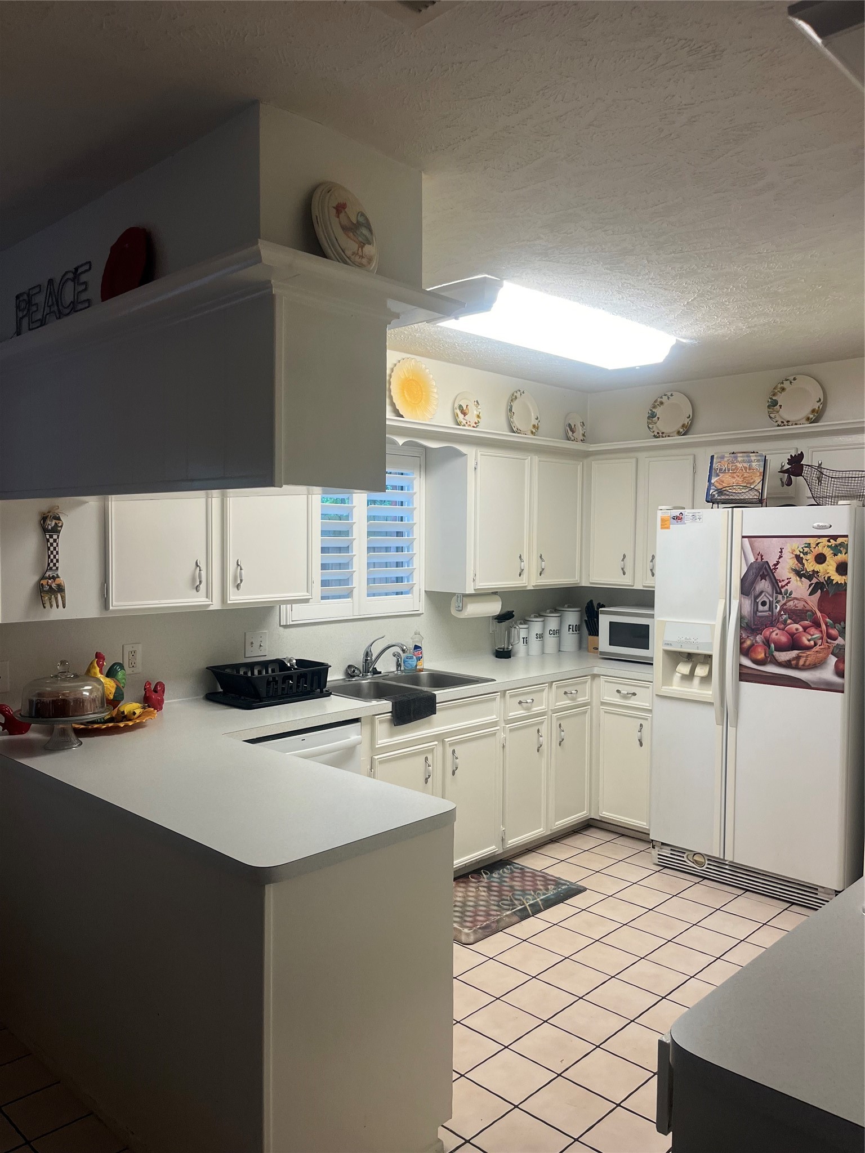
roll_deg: +0.8
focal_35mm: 26
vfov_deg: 67.3
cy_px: 576
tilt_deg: -1.5
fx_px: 866
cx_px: 432
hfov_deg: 53.1
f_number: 1.6
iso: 80
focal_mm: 5.1
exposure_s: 1/61
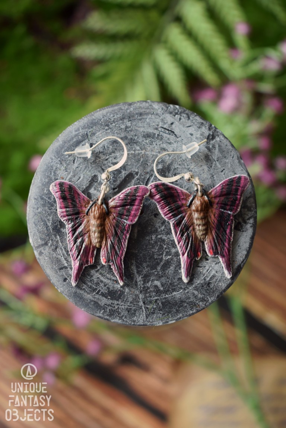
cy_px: 214
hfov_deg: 21.6
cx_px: 143
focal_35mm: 63
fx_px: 751
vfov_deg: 31.9
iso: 400
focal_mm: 42
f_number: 5
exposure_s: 1/60
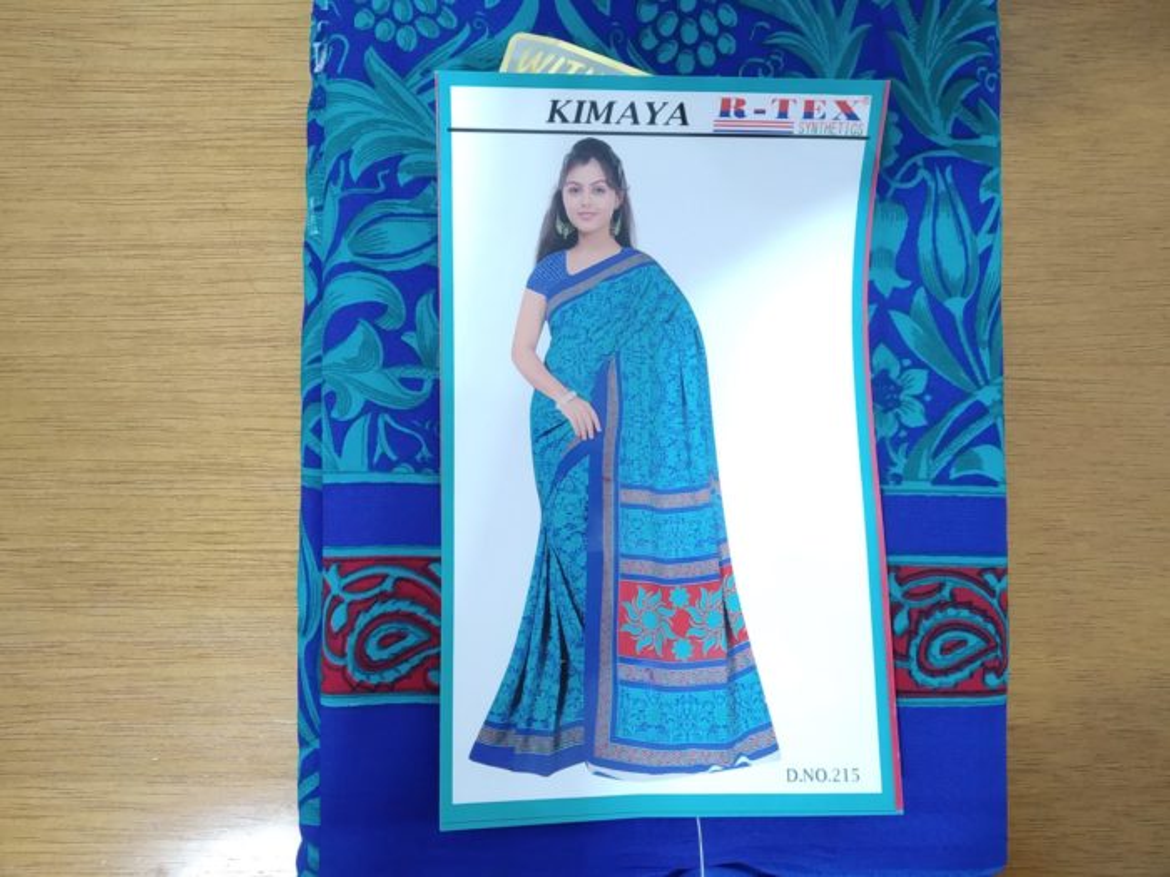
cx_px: 585
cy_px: 438
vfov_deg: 53.1
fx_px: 879
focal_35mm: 26
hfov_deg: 67.3
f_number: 2.2
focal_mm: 3.82
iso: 640
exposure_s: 1/20
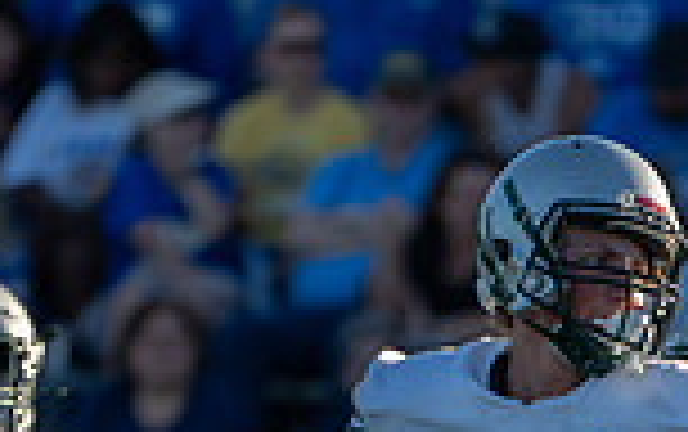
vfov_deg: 0.9
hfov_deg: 1.4
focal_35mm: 1543
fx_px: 28964
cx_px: 594
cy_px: 857
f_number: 5.6
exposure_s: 1/1250
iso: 500
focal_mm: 400
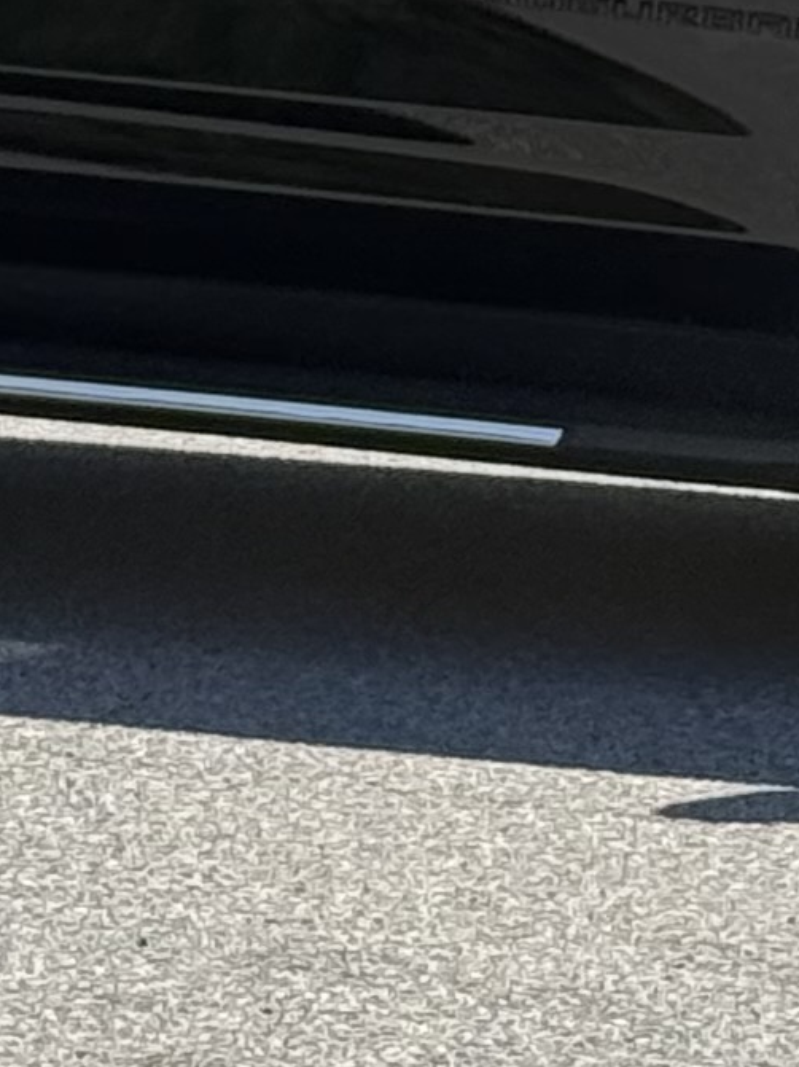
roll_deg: -0.1
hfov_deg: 5.1
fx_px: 8900
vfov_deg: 6.7
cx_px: 8
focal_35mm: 289
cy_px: -887
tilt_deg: +0.9
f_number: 1.78
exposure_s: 1/2667
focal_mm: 6.76
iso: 100
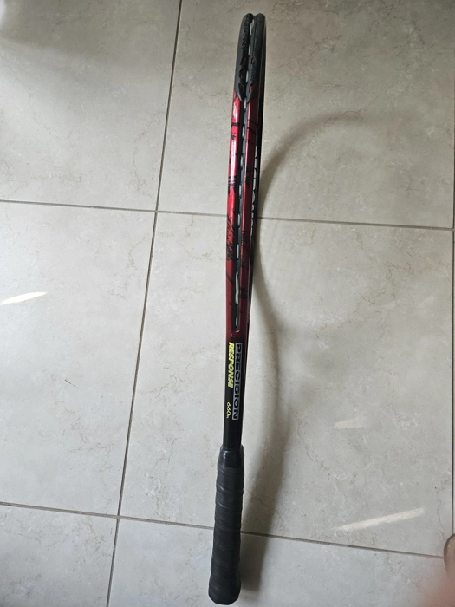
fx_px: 403
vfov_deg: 73.9
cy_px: 304
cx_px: 228
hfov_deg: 58.9
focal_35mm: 23
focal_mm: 5.4
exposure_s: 1/142
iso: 320
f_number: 1.8
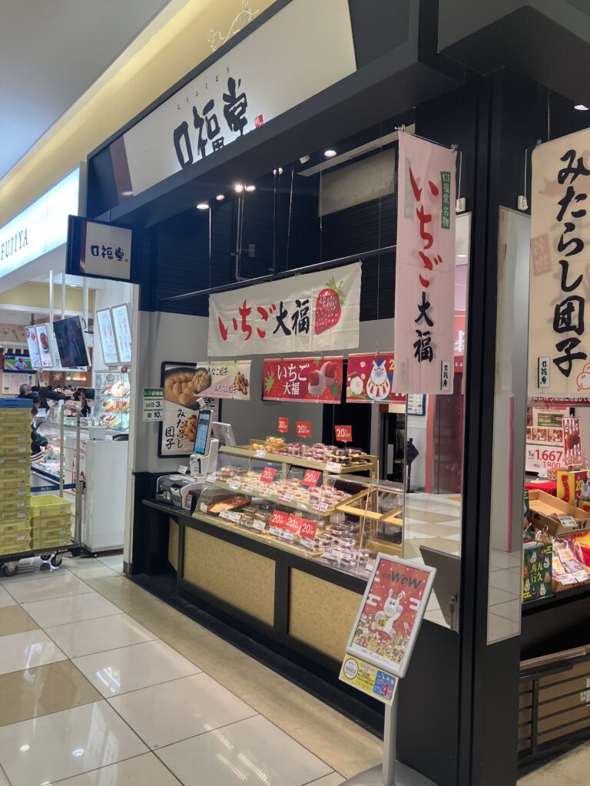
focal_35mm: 28
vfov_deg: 63.4
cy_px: 393
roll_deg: -1.7
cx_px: 295
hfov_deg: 49.7
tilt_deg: +0.3
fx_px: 636
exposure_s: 1/100
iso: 80
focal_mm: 3.99
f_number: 1.8
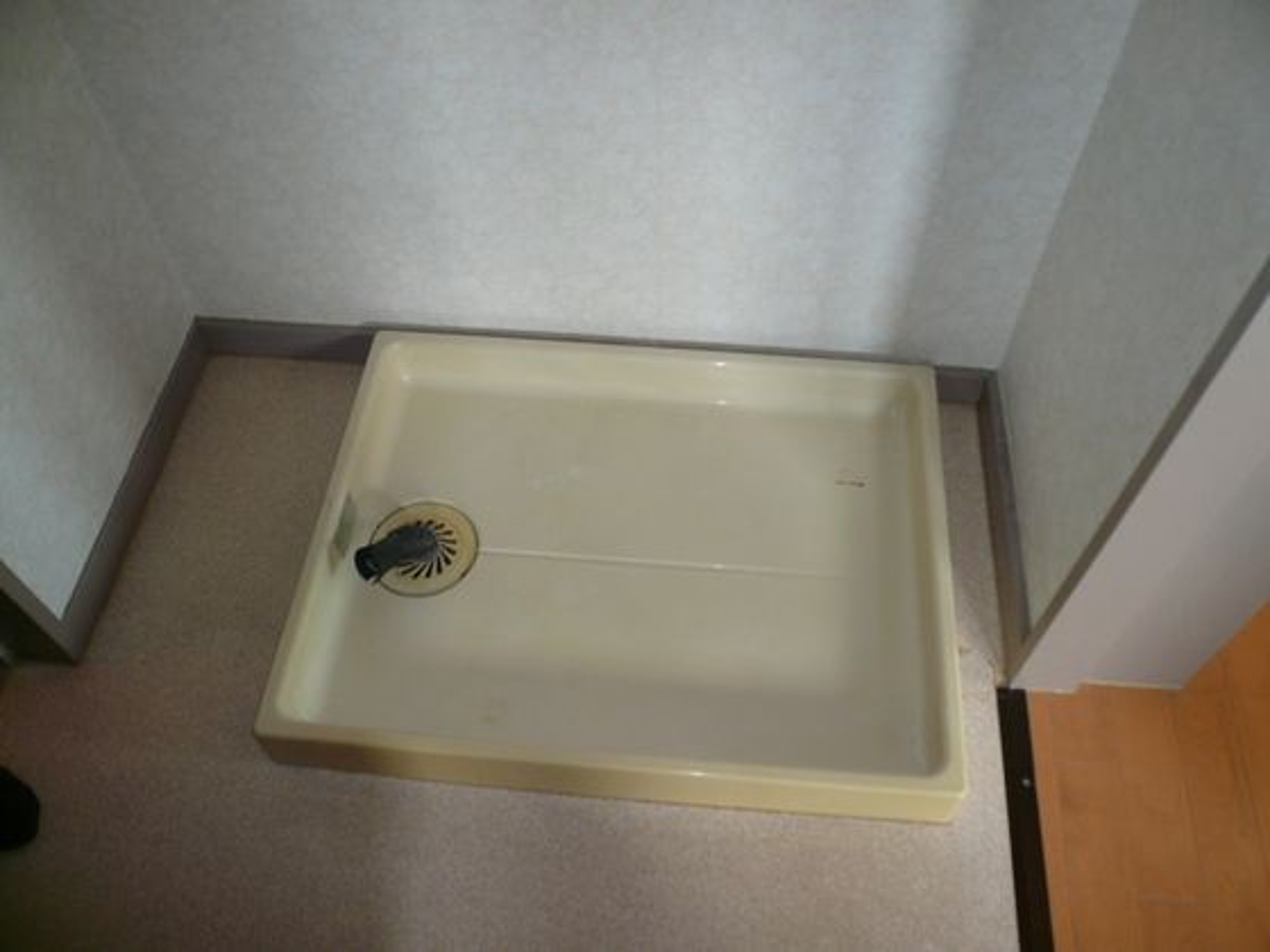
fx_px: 1027
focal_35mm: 28
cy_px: 476
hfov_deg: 63.4
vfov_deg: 49.7
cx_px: 635
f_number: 2.8
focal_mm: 4.6
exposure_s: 1/30
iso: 100
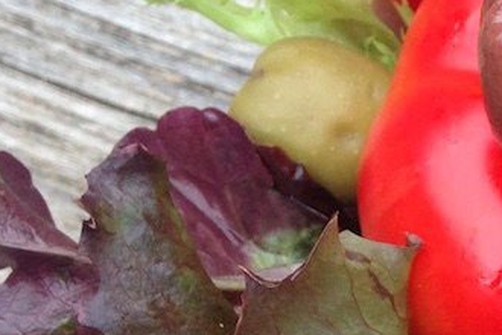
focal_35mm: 133
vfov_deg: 10.3
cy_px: 242
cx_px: 747
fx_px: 1854
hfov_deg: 14.4
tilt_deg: -70.0
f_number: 2.4
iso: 50
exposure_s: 1/120
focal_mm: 4.12
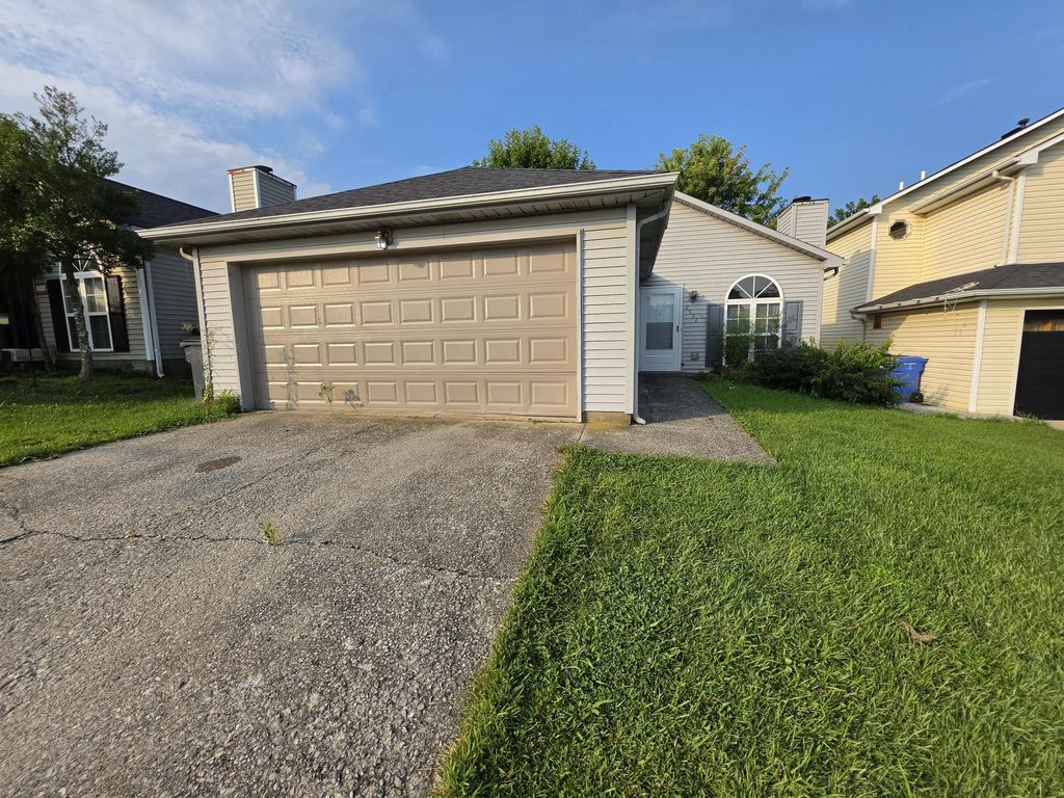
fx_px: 400
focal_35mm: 13
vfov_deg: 89.9
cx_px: 532
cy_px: 399
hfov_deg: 106.2
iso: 32
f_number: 1.9
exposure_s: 1/1258
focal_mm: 2.2
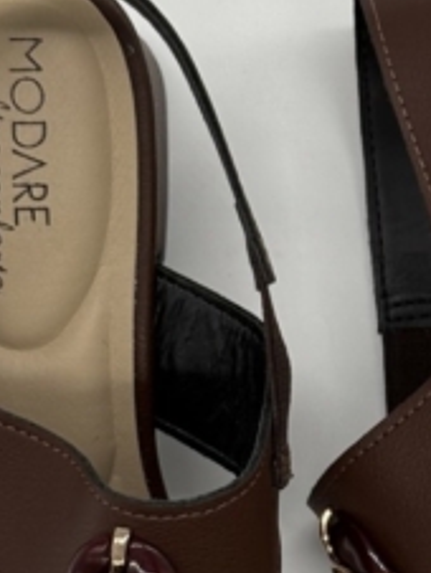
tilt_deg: -84.2
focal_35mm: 184
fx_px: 3049
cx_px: 340
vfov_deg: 10.7
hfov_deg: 8.1
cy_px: 517
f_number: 1.6
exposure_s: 1/120
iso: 40
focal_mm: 5.96
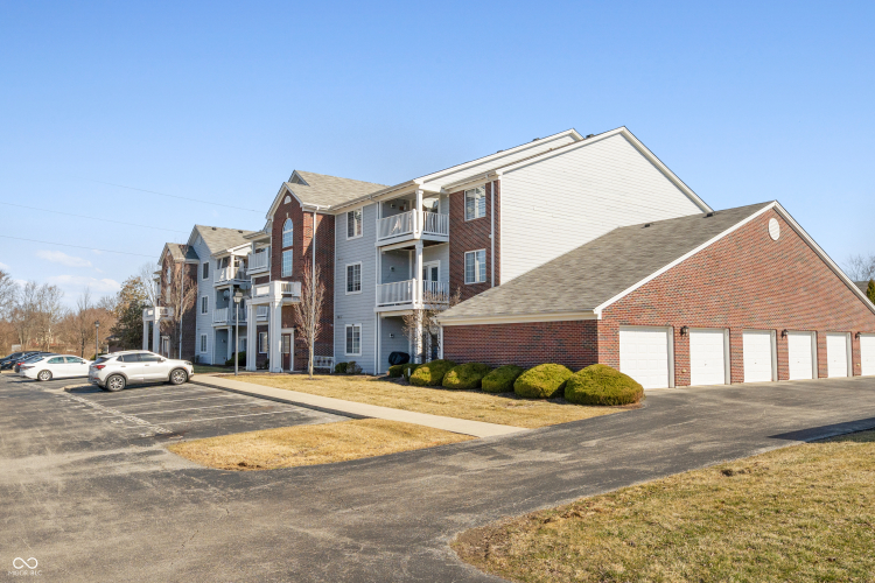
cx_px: 438
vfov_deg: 47.9
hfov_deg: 67.4
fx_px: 656
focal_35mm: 27
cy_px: 292
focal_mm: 18.2
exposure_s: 1/2500
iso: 400
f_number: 5.6
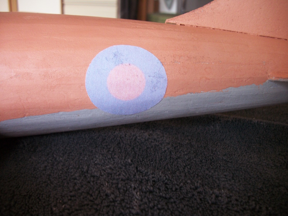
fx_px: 266
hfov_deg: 56.8
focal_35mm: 32
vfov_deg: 44.2
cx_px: 144
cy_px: 108
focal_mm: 5.7
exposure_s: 1/10
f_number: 2.9
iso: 160
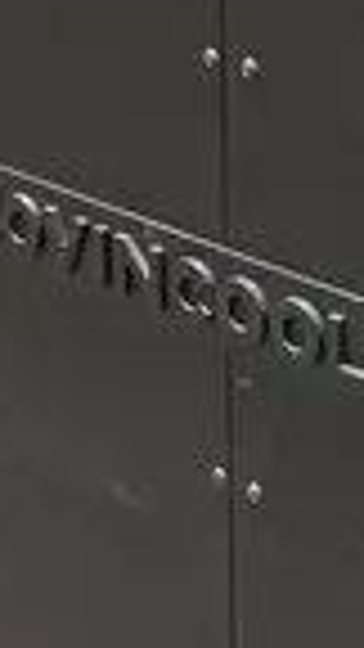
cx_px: 422
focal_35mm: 144
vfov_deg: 14.9
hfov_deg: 8.3
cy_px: 326
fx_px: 2471
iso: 400
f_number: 1.6
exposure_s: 1/40
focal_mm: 5.96
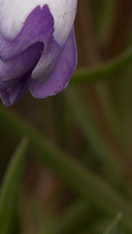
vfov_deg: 2.8
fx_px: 4854
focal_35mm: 782
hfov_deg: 1.6
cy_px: -34
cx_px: 396
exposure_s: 1/160
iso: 125
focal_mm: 100
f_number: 7.1
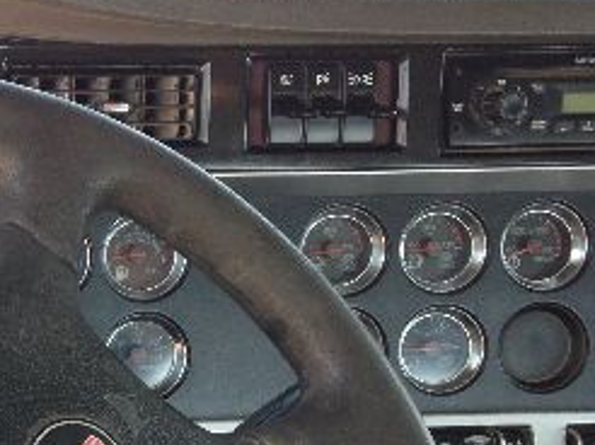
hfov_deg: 21.5
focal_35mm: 86
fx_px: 1477
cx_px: -77
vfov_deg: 16.9
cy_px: 389
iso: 80
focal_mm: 4.12
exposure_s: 1/120
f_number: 2.4
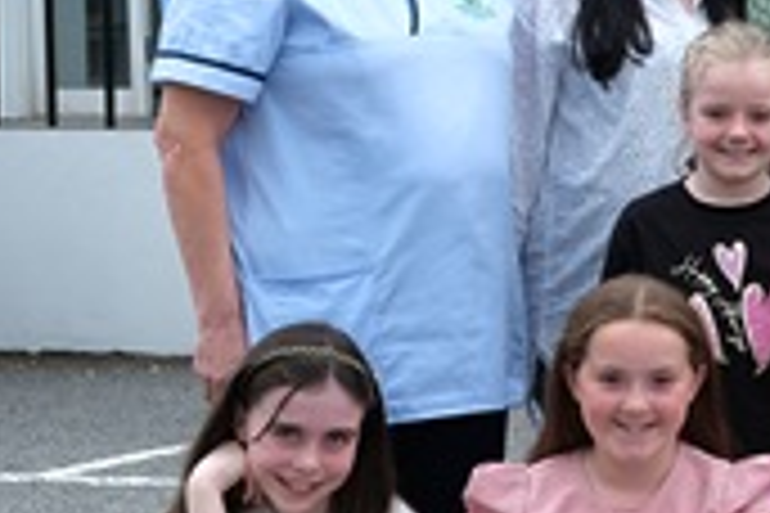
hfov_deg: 11.8
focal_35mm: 165
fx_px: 3529
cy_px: 202
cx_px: 1243
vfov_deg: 8.3
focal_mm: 31.5
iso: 400
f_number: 6.4
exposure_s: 1/400
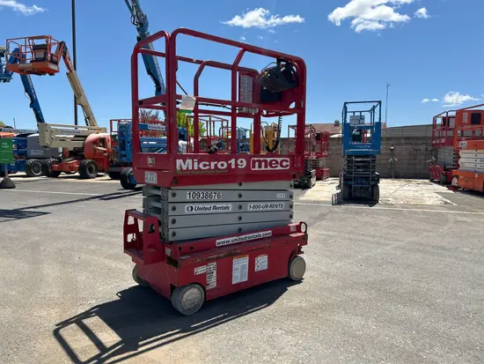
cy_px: 182
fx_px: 364
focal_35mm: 26
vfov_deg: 53.1
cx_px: 242
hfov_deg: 67.3
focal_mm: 5.7
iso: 50
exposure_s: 1/3968
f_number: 1.5
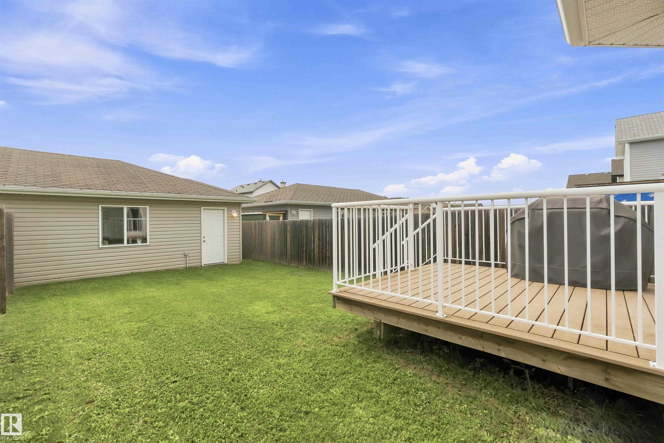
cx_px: 332
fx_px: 277
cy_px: 222
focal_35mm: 15
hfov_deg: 100.4
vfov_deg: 77.3
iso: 100
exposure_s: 1/320
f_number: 8
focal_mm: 10
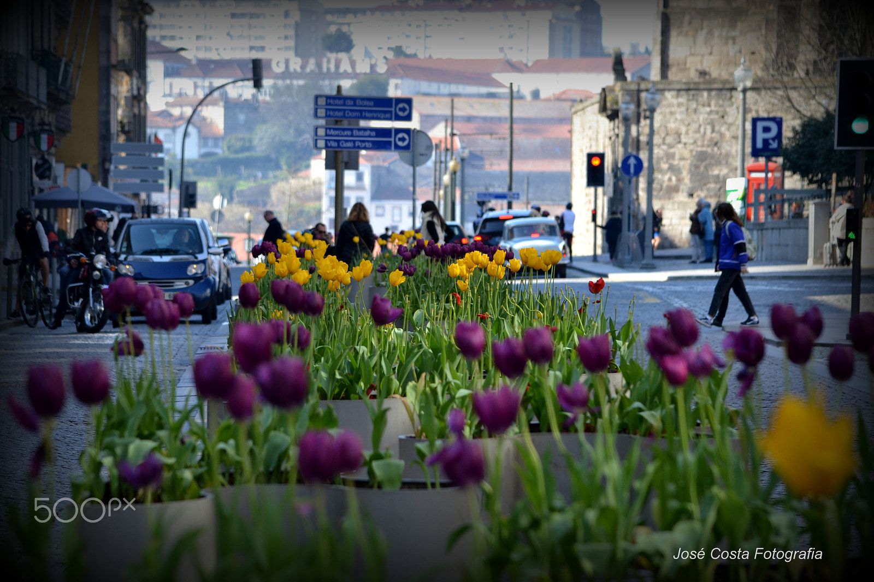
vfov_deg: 8.3
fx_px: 4005
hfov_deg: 12.5
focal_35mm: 165
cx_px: 437
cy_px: 291
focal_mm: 110
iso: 200
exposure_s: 1/320
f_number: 4.8
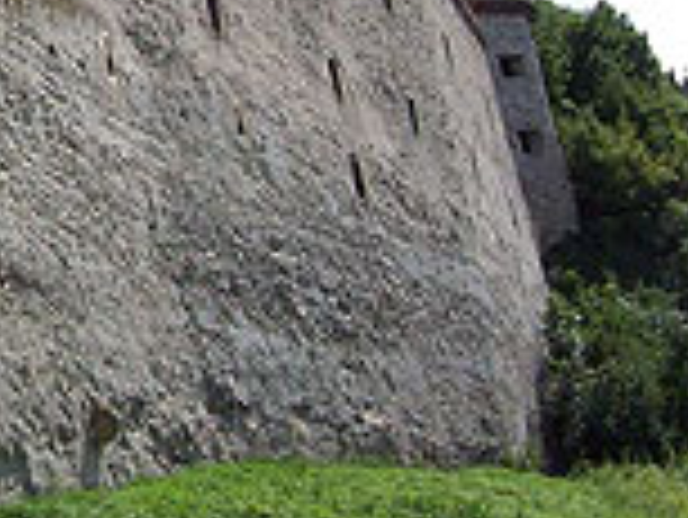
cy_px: -104
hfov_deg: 17.6
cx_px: -148
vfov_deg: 13.6
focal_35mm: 106
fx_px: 2108
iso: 80
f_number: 4.8
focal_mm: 6
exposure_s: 1/635
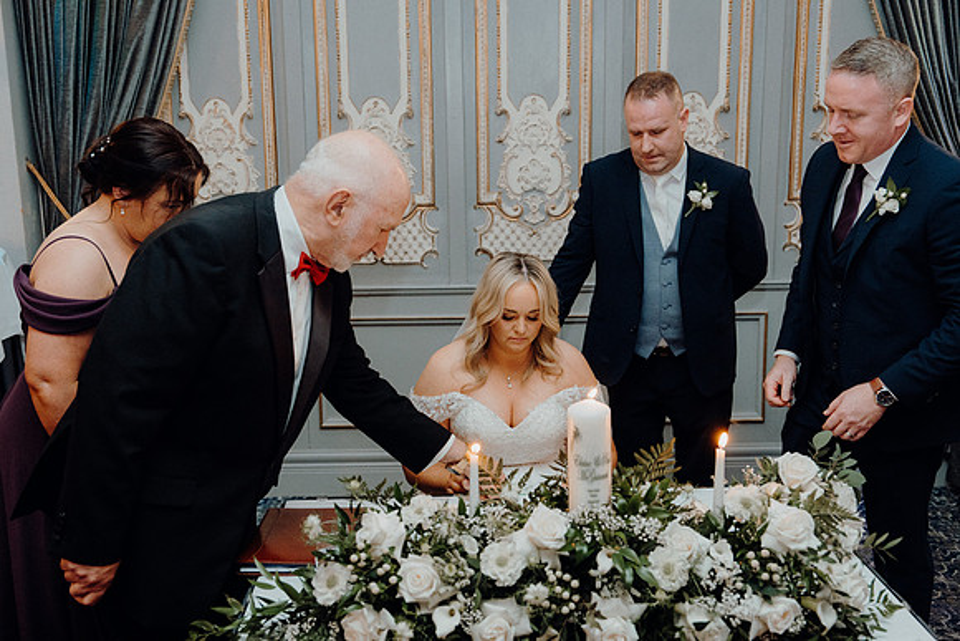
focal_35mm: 38
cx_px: 480
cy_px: 320
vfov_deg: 35.1
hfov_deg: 50.7
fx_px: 1014
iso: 2500
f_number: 3.5
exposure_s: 1/160
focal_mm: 38
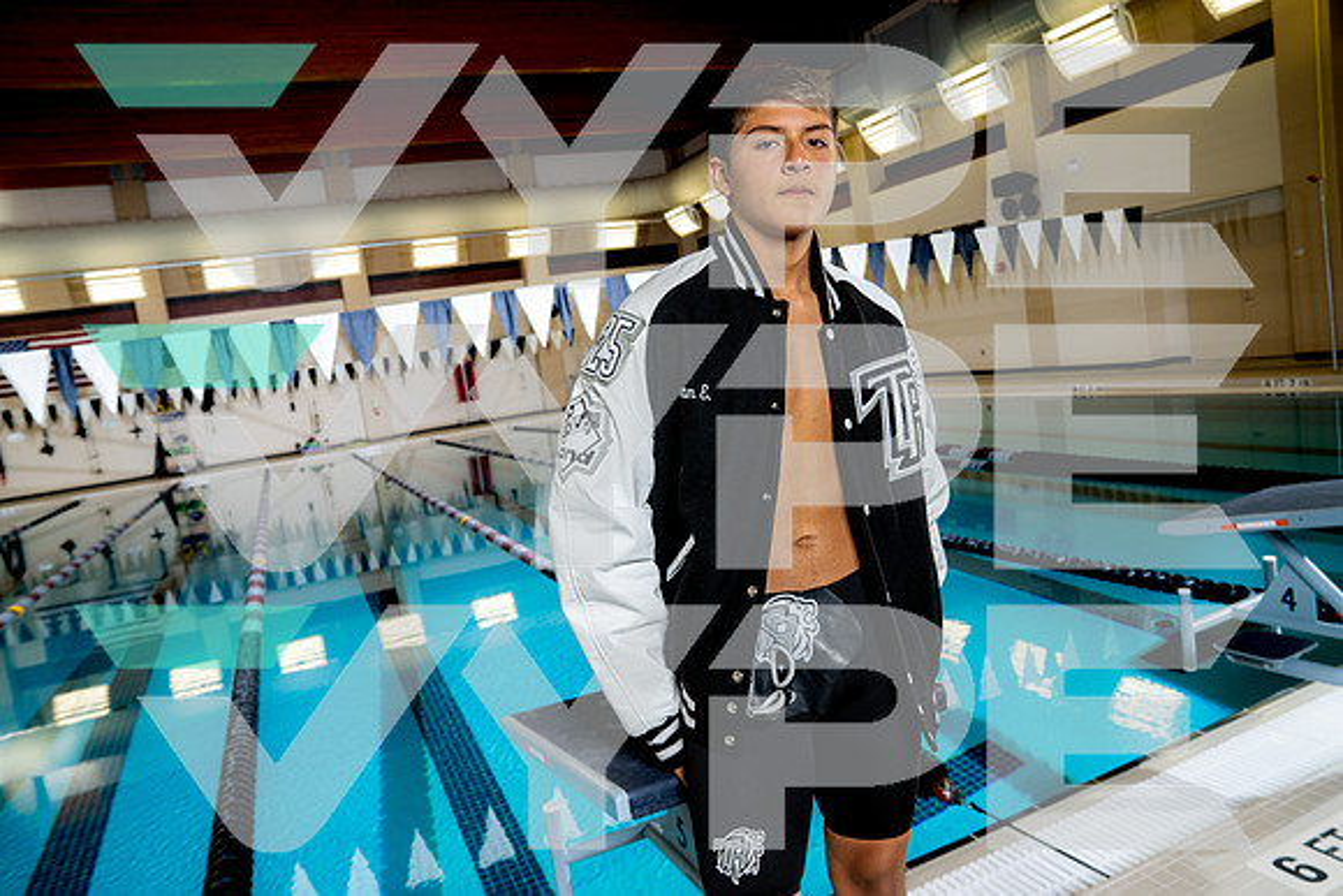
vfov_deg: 53.2
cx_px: 672
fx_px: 896
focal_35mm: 24
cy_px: 448
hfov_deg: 73.7
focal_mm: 24
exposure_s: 1/250
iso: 320
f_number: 5.6
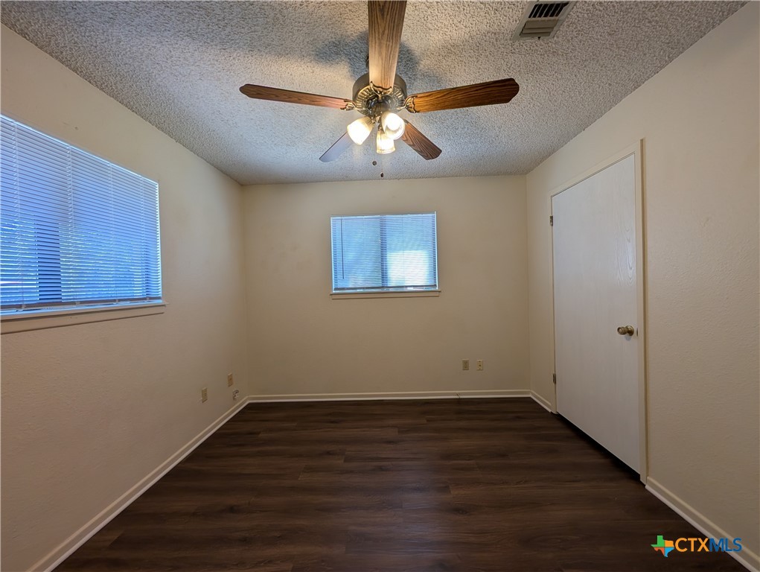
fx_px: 264
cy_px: 286
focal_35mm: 12
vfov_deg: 94.6
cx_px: 380
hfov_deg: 110.5
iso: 52
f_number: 1.7
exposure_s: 1/136
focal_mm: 2.02
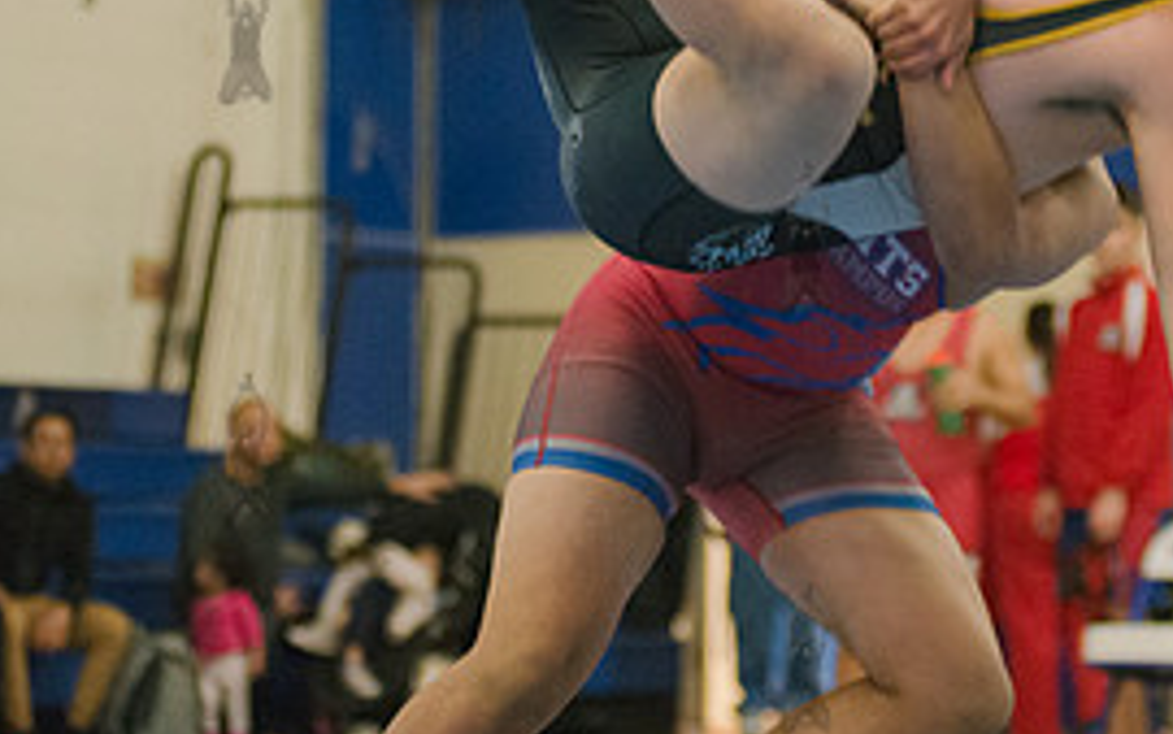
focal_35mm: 175
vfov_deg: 7.5
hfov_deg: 11.9
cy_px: 237
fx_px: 5597
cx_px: 804
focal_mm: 80
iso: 5000
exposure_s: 1/320
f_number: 2.8
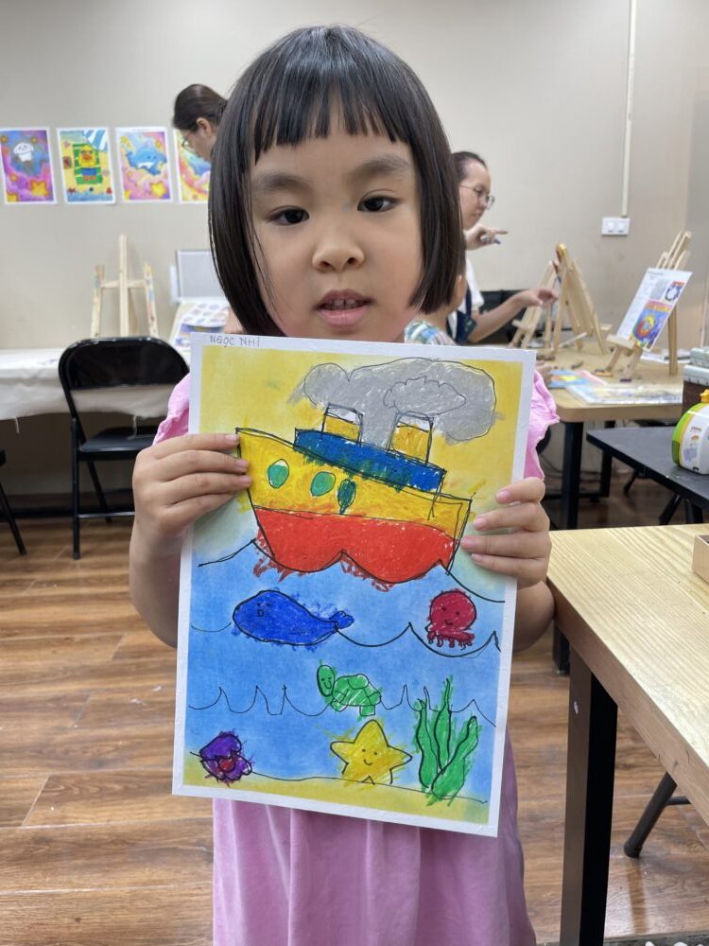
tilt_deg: -14.3
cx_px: 354
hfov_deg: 53.1
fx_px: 710
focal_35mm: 26
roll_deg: +1.5
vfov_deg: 67.3
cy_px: 473
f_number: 1.6
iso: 80
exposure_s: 1/100
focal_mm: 4.2
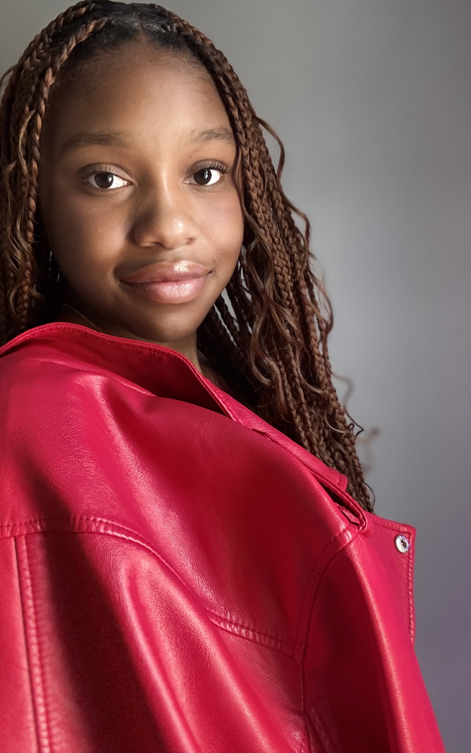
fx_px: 657
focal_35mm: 32
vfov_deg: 59.7
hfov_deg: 39.4
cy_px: 375
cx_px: 211
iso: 400
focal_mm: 2.69
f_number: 1.9
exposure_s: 1/39
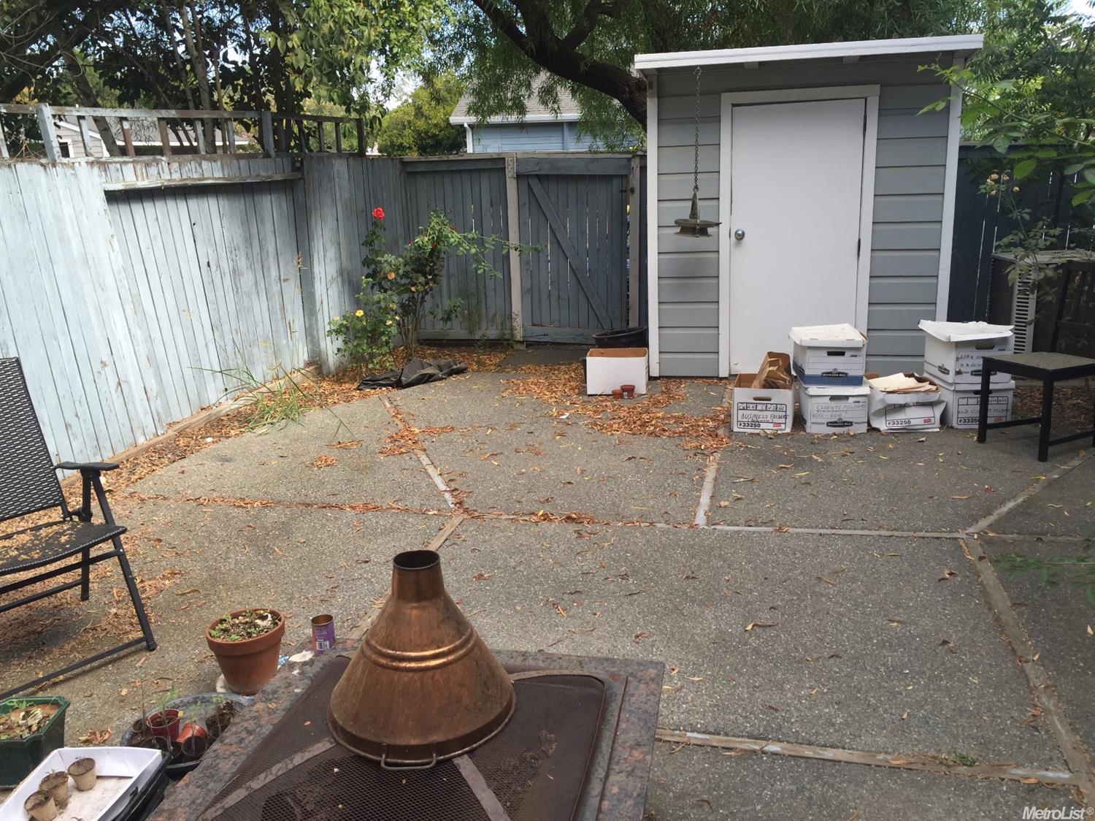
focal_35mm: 29
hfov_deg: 61.7
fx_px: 917
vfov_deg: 48.2
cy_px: 410
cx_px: 548
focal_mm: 4.15
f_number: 2.2
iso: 32
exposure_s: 1/430
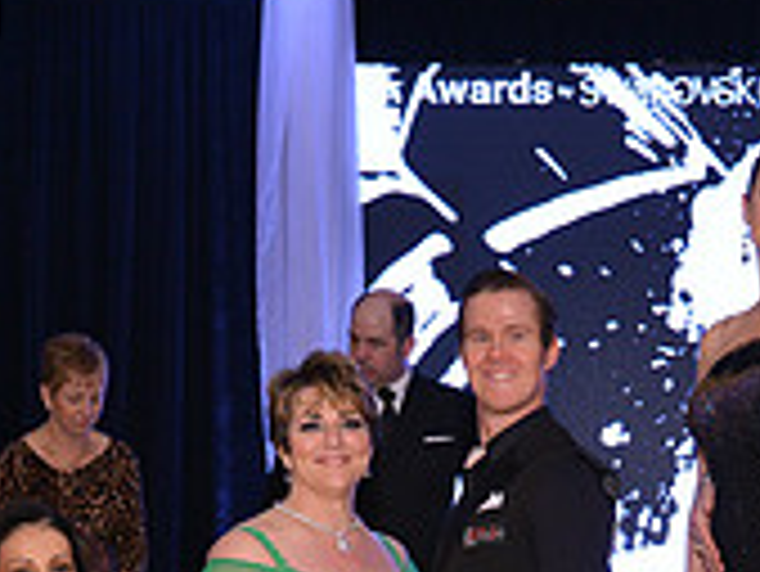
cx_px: 688
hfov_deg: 17.3
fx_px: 2461
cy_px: 732
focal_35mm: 112
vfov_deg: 12.8
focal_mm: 34
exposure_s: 1/250
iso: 1000
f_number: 5
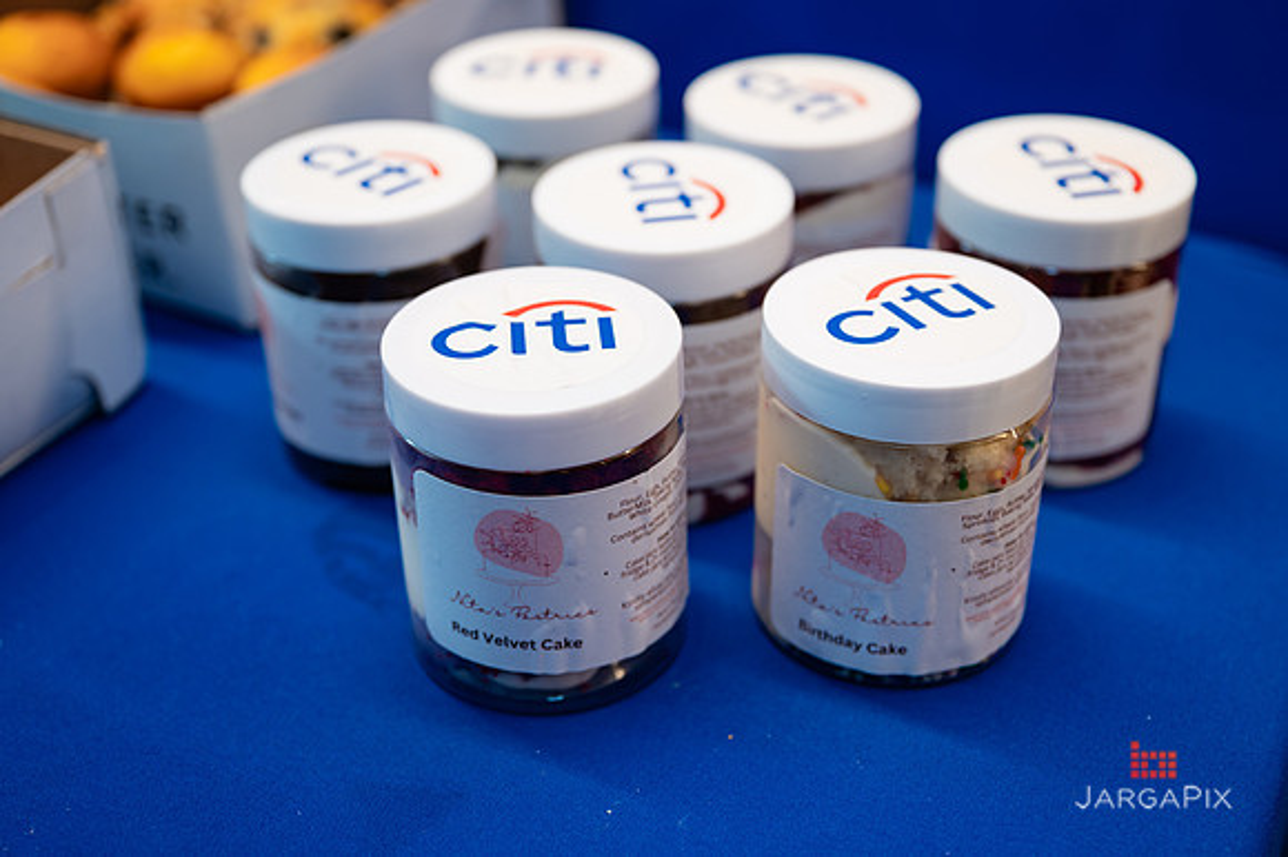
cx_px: 656
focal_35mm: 47
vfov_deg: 28.8
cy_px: 434
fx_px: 1666
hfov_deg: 42.3
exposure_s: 1/200
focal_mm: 43
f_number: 3.2
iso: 400
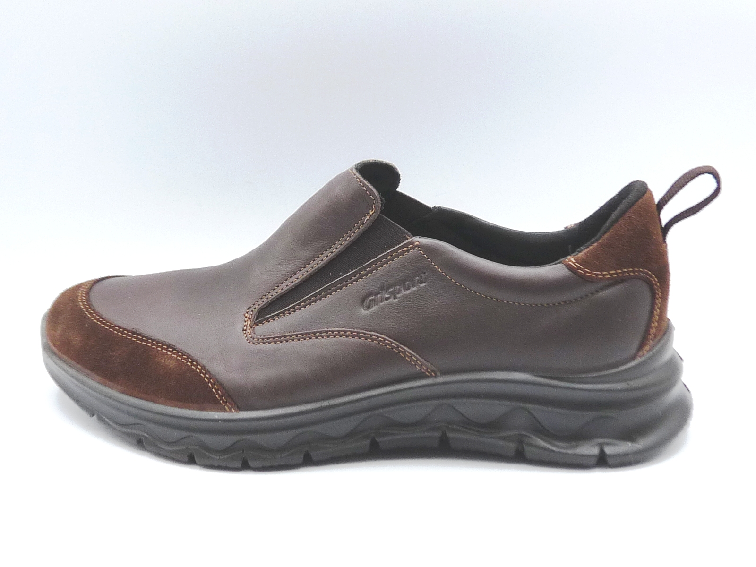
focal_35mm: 49
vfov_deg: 29.7
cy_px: 284
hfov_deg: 38.9
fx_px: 1070
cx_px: 378
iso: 100
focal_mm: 4.8
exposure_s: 1/160
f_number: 4
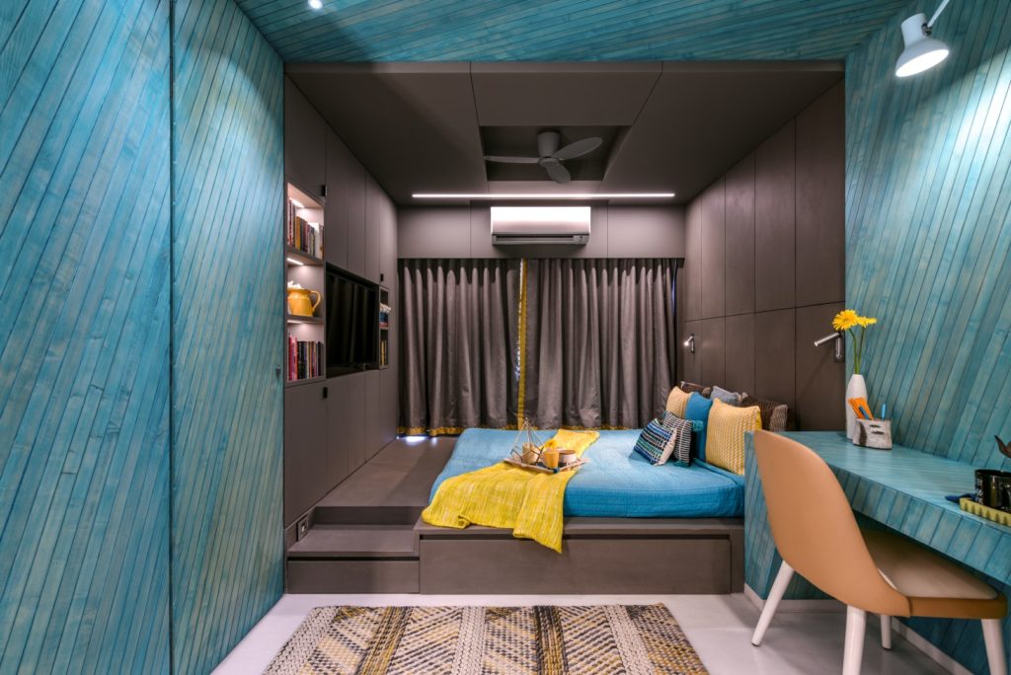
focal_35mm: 16
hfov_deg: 96.7
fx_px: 450
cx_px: 506
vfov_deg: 73.8
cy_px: 338
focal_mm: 16
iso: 31
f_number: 9
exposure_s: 1.6
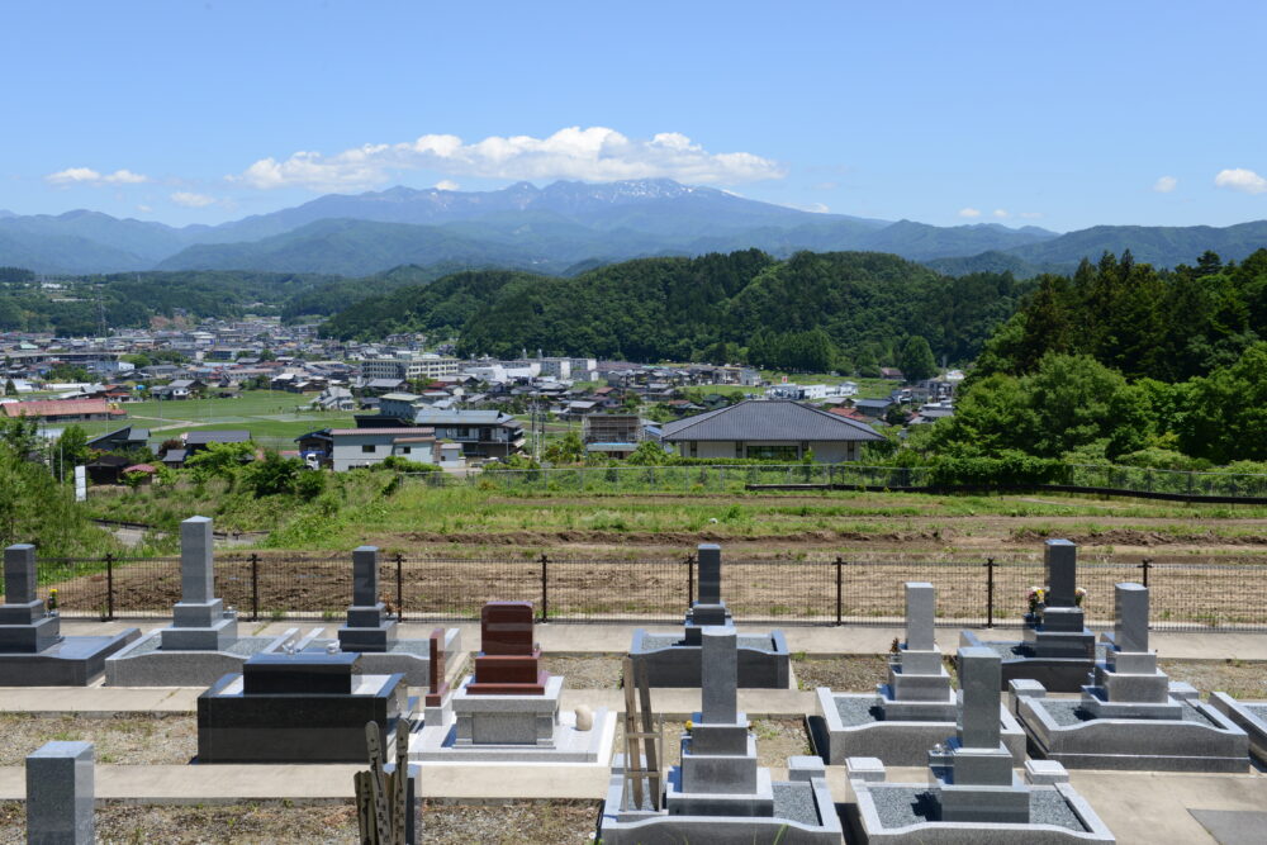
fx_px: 1584
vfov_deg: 29.9
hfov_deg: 43.6
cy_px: 422
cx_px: 634
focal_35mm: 45
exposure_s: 1/500
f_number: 11
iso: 400
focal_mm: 45
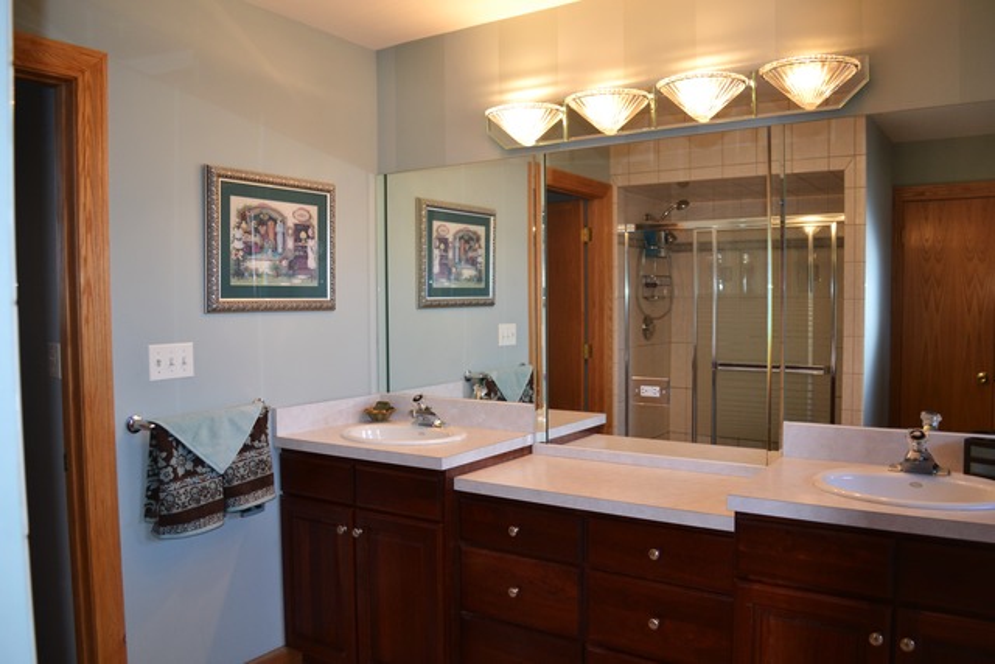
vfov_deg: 48.0
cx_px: 498
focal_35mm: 27
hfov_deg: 67.4
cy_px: 332
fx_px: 746
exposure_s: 1/100
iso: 400
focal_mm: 18
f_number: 4
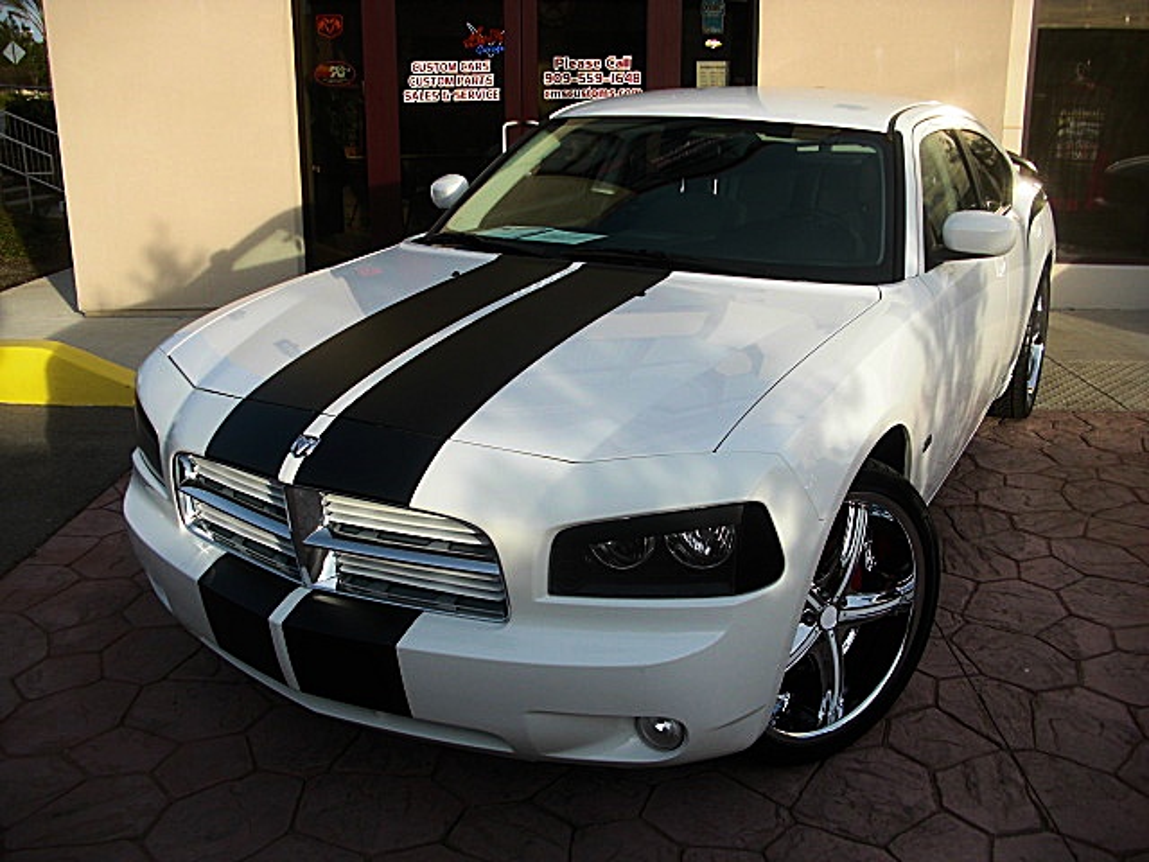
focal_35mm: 36
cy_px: 431
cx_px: 574
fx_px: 1195
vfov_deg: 39.7
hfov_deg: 51.4
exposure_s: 1/640
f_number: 2.8
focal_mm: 6.3
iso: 50
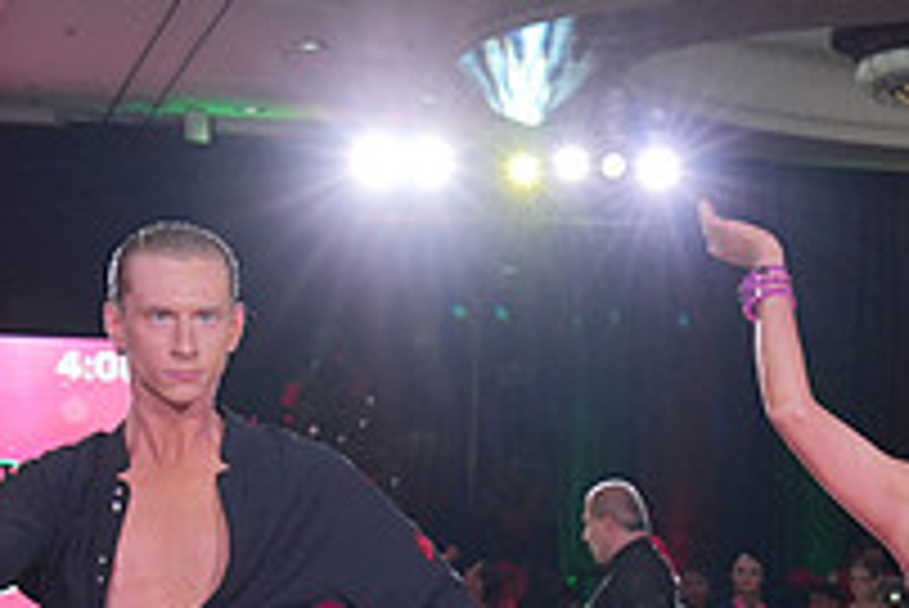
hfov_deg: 15.4
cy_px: 799
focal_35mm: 132
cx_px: 783
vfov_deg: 10.2
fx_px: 3335
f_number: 5.6
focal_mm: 46
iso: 2000
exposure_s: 1/400
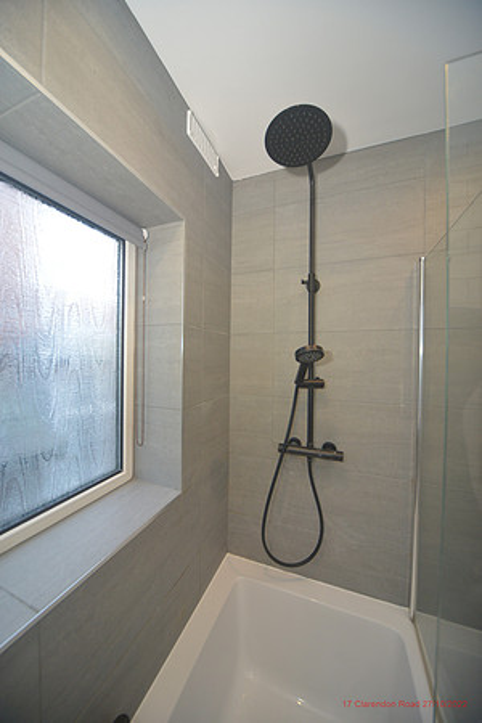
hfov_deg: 90.0
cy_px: 362
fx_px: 241
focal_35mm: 12
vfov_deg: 112.6
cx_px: 241
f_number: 5.6
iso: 1100
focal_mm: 12
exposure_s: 1/50
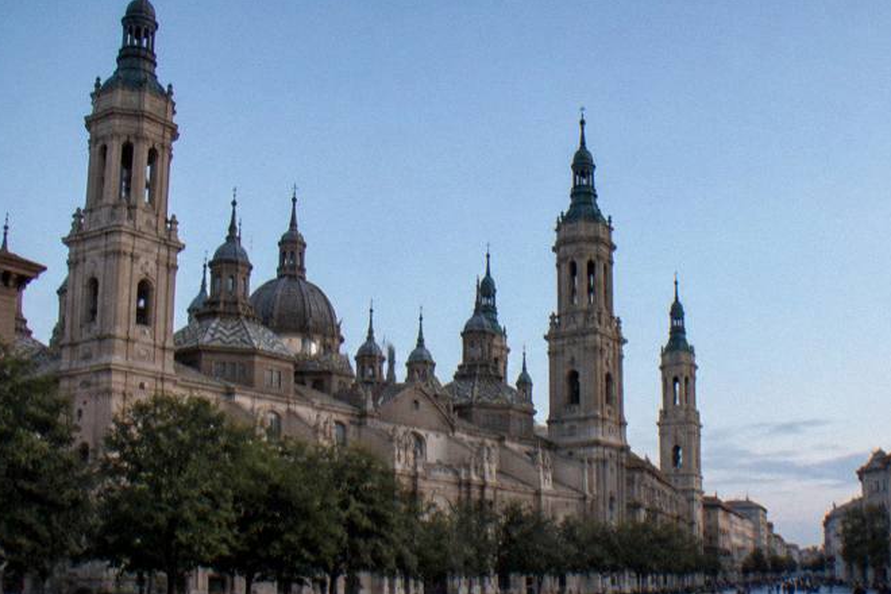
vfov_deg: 25.4
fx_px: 1312
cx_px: 657
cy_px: 400
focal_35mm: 53
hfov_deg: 36.7
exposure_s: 1/60
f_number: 6.3
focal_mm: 35
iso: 1600
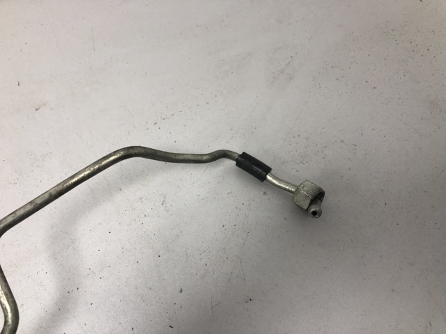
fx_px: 361
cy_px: 167
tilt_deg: -61.7
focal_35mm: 28
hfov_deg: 63.4
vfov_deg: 49.7
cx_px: 223
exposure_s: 1/33
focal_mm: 4
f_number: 1.8
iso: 40
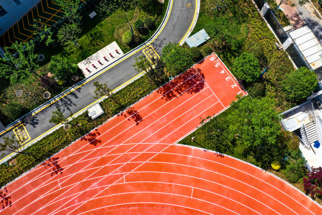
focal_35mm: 28
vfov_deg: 46.4
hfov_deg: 65.5
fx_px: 250
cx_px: 161
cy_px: 108
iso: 100
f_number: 5.6
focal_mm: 10.26
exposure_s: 1/500
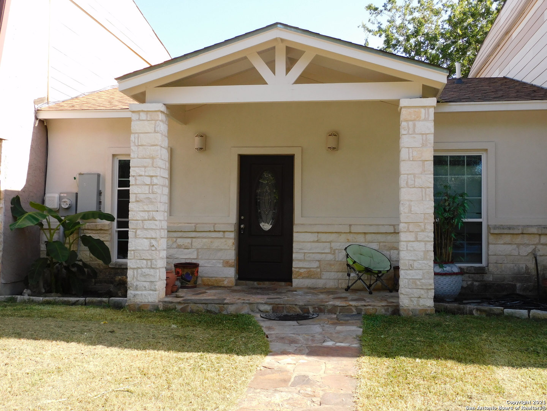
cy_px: 206
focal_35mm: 40
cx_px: 274
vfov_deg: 36.0
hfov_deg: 46.8
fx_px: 632
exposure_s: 1/320
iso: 125
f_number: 3.8
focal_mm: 7.2
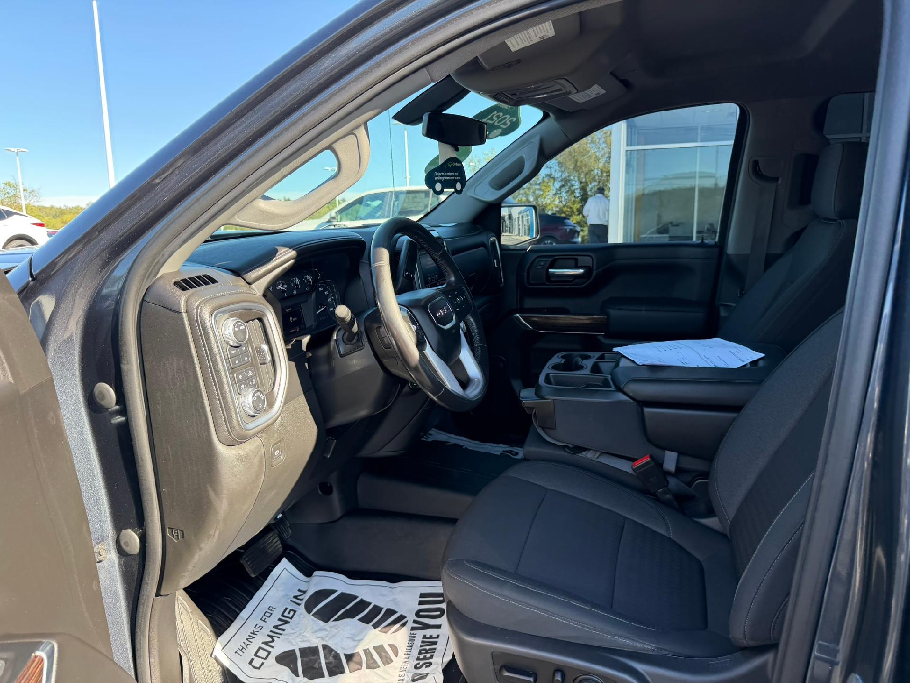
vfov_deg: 56.8
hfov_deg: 71.6
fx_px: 631
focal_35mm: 24
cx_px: 455
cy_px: 342
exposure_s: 1/295
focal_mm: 6.76
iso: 100
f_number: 1.78
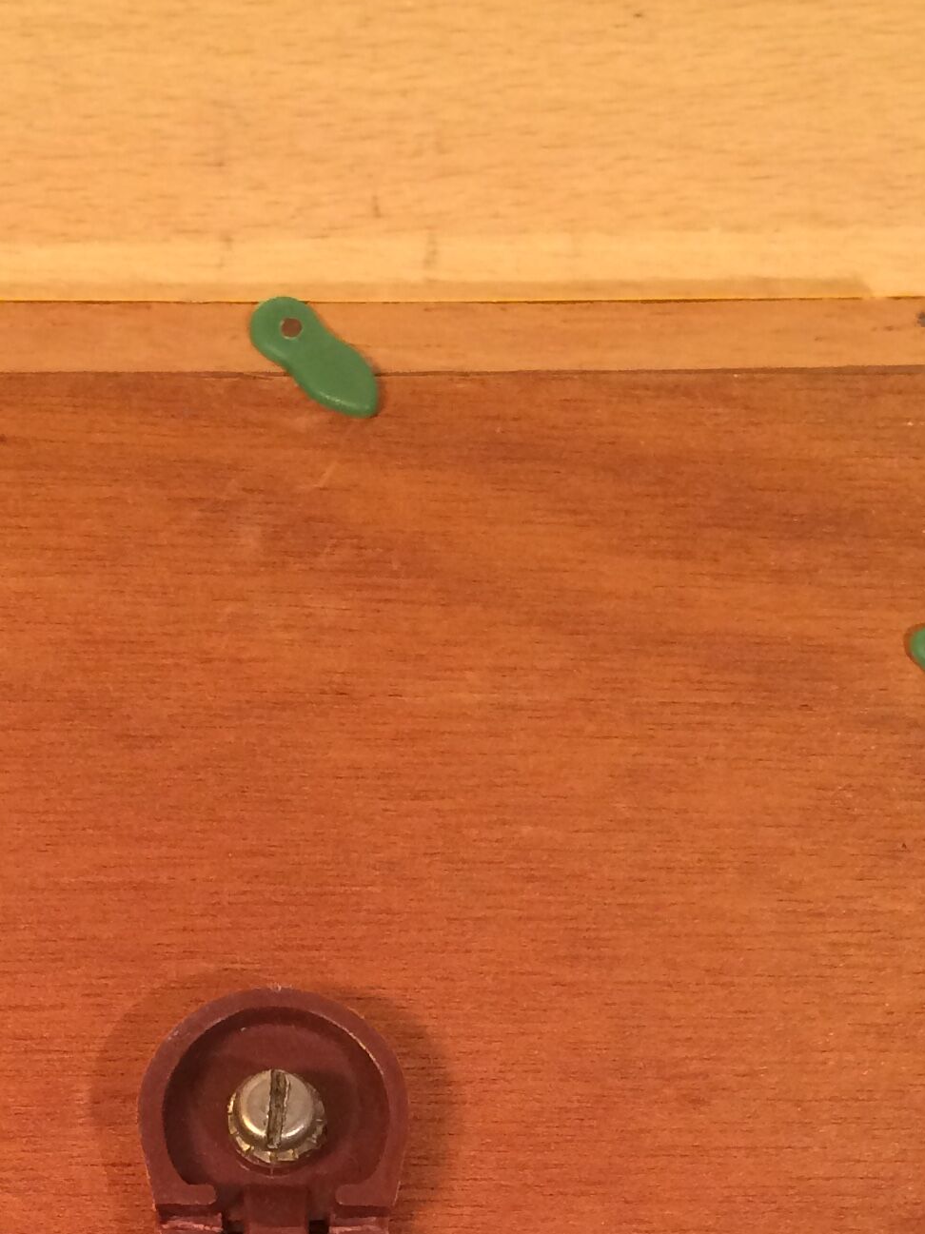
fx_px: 2602
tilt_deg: -77.0
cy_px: 1393
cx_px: 282
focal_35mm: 73
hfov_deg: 20.1
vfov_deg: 24.7
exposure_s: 1/33
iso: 100
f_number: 2.2
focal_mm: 4.15
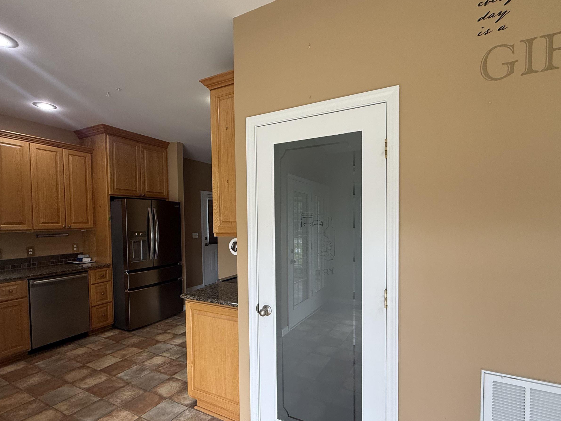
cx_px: 290
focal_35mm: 18
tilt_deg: -2.4
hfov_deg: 87.7
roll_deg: +0.0
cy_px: 231
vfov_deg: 71.4
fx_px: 292
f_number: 2.2
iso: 160
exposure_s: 1/120
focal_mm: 2.22
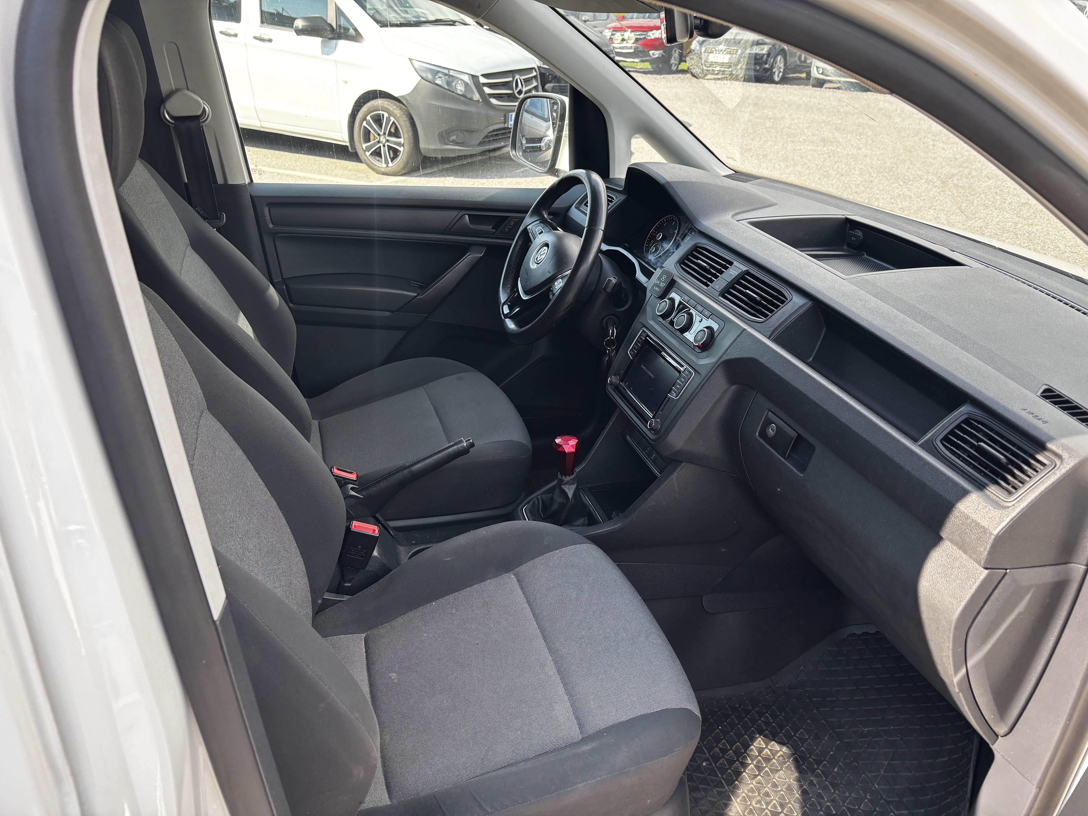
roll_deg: -1.4
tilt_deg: -25.5
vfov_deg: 53.1
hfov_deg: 67.3
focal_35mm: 26
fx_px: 817
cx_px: 544
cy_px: 408
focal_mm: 5.96
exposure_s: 1/244
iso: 50
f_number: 1.6
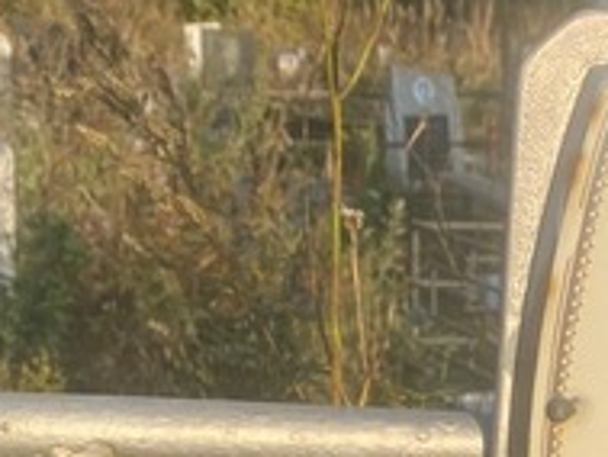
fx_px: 1933
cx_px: 724
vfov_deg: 12.8
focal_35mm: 110
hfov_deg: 17.1
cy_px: 679
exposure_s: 1/1377
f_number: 1.8
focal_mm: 4.25
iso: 32
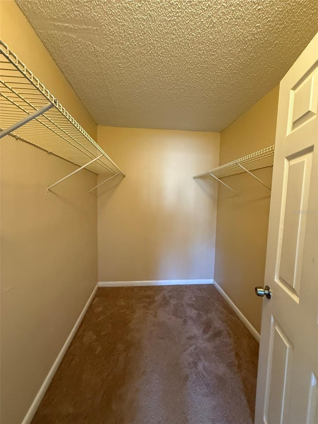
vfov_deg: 102.1
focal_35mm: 14
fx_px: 171
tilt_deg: -5.2
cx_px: 159
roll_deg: -1.1
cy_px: 212
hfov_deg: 85.7
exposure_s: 1/60
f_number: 2.2
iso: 640
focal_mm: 2.22
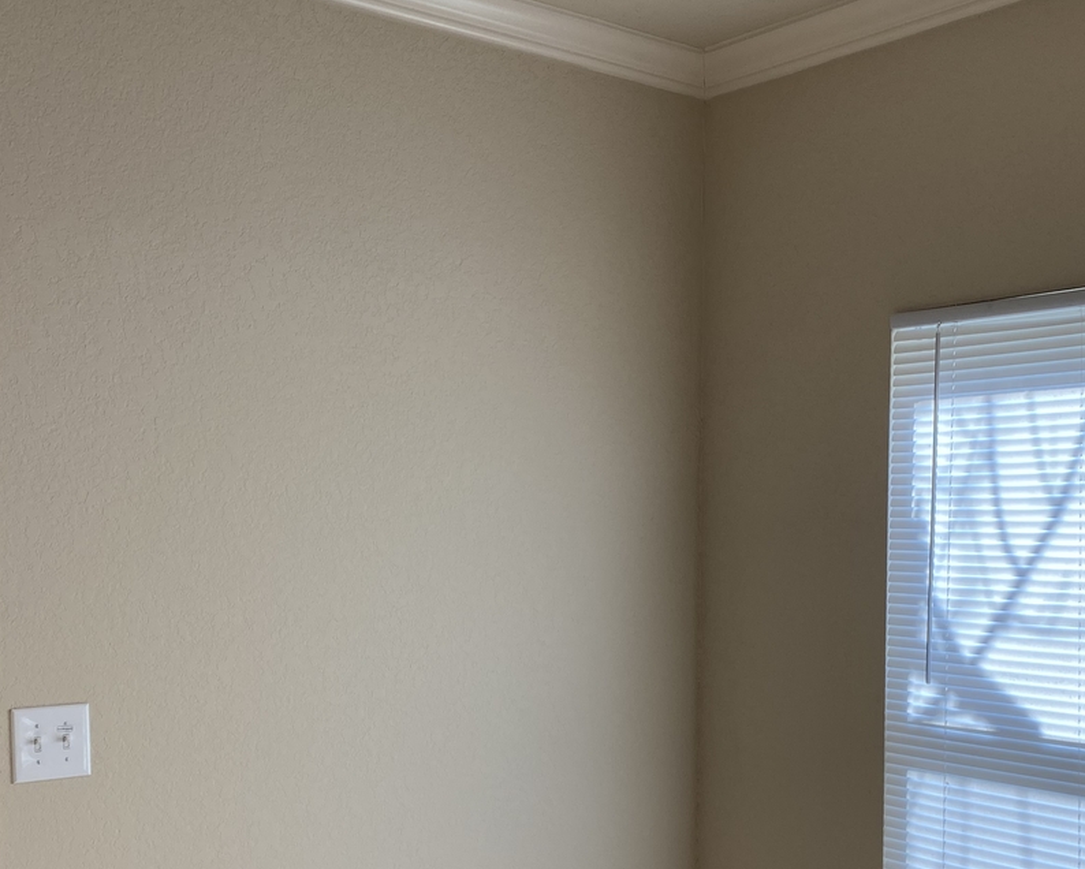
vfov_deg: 32.2
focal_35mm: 46
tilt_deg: -1.5
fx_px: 1478
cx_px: 705
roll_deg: -0.6
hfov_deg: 39.9
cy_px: 637
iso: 32
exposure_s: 1/171
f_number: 1.8
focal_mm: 4.25
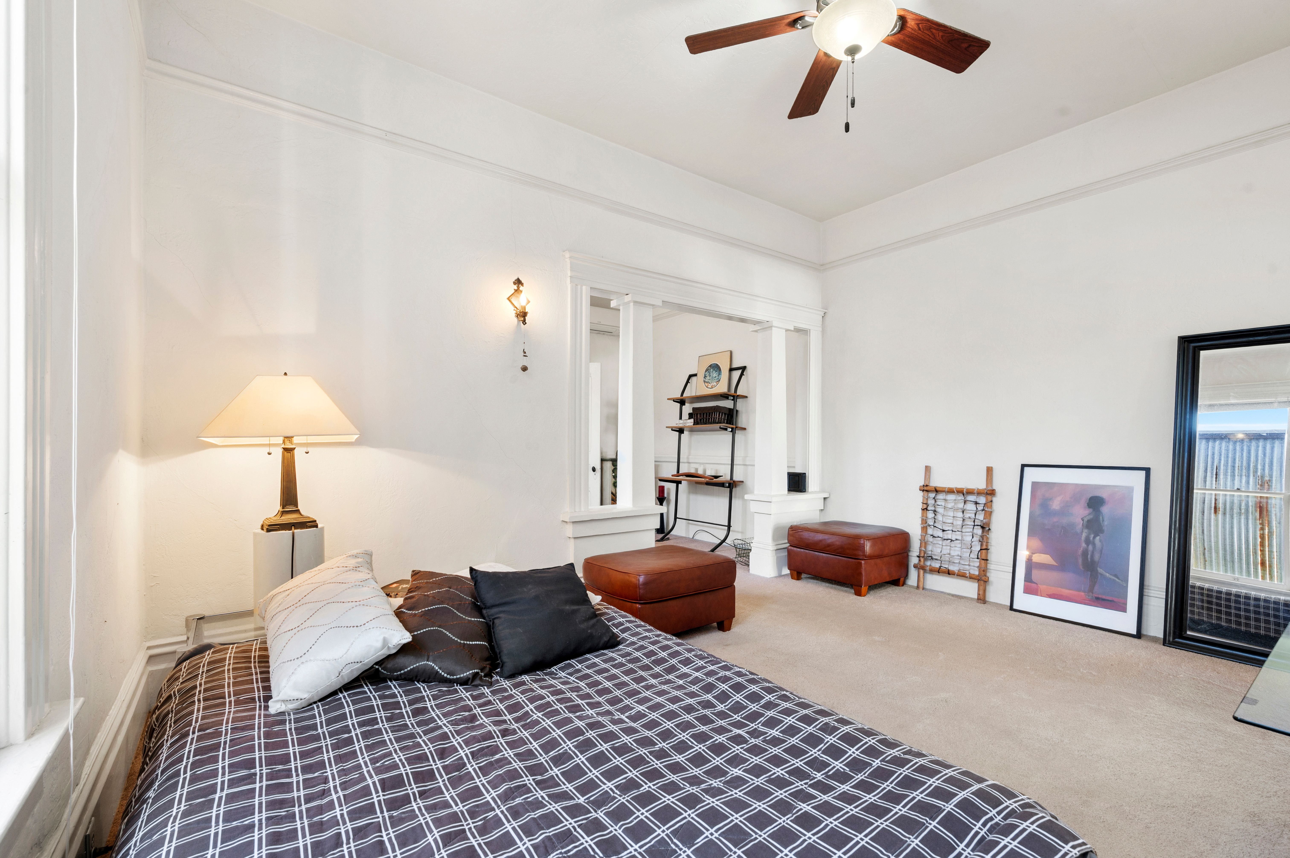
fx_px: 537
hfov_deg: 100.4
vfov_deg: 77.2
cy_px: 429
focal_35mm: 15
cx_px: 645
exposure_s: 1/2.5
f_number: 9
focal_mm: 15
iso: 250
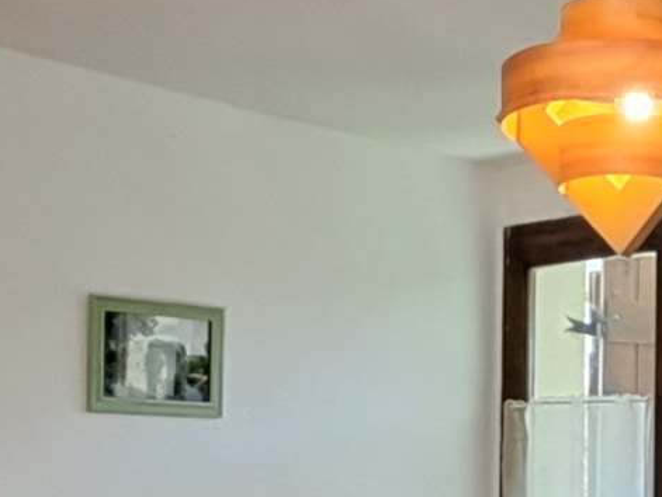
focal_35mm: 90
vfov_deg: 15.8
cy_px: 587
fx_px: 1722
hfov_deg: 20.8
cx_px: 704
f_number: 2.2
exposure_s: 1/50
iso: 125
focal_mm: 1.42
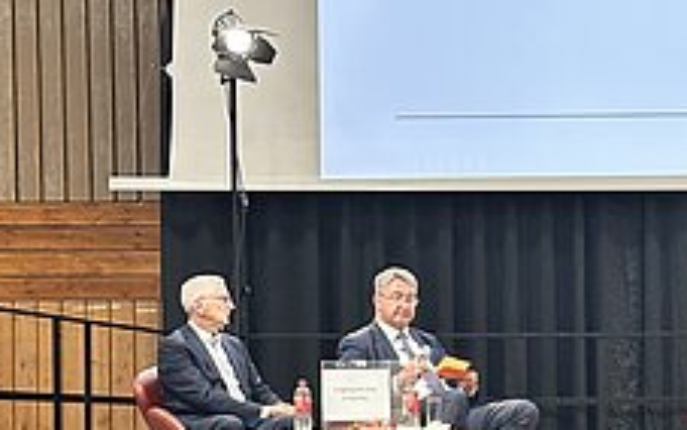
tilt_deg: -0.5
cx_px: 778
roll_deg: +0.3
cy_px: 485
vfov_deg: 10.0
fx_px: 2416
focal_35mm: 129
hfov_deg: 15.7
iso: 200
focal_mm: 6.86
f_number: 1.78
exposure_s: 1/50
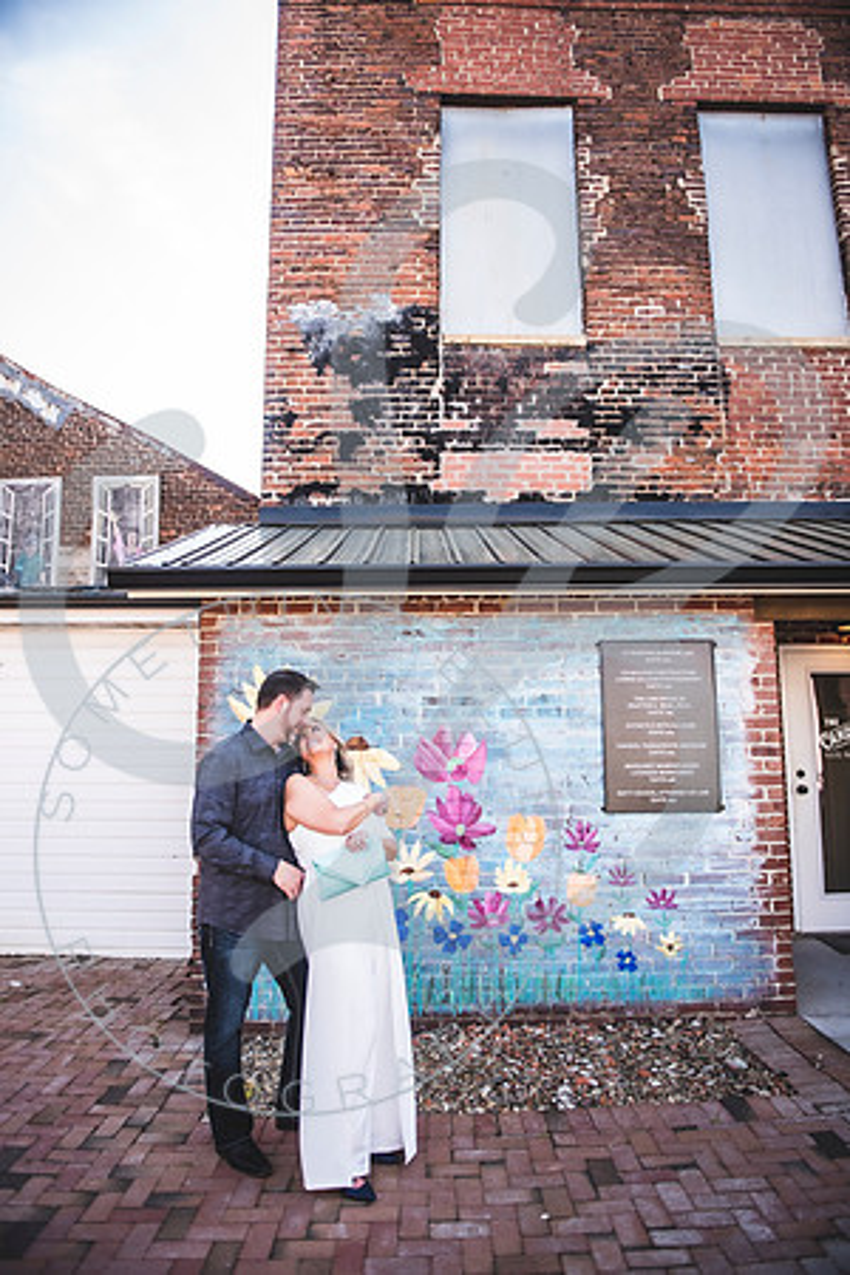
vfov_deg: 73.7
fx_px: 850
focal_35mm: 24
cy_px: 638
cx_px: 425
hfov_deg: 53.1
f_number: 2.8
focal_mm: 24
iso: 100
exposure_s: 1/400
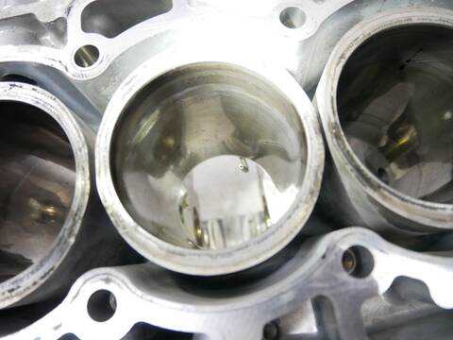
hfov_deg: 67.3
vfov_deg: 53.1
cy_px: 170
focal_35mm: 26
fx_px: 340
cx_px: 226
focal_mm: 13
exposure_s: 1/60
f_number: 3.5
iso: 1250
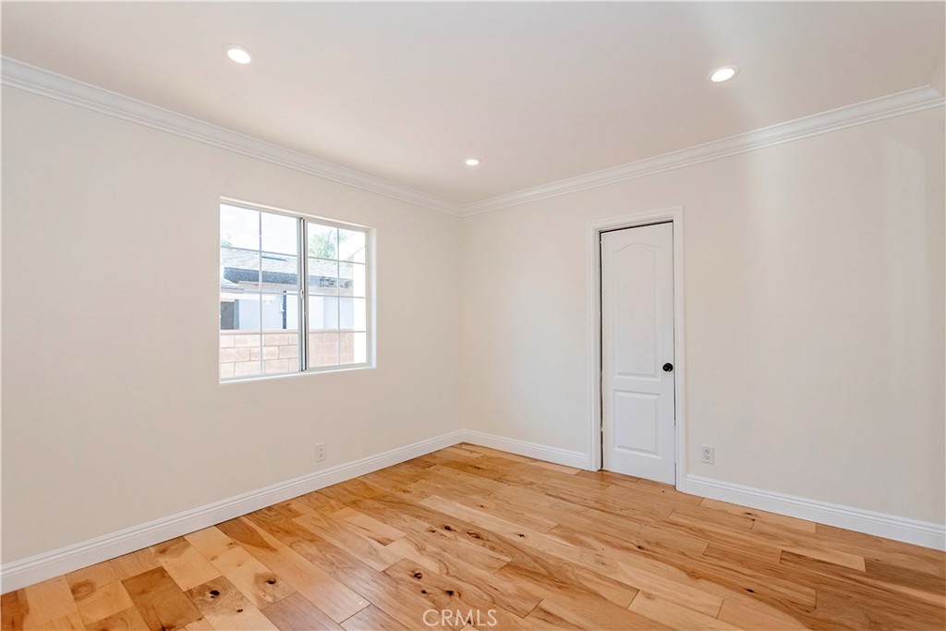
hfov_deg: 100.4
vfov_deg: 77.3
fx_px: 394
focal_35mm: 15
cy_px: 316
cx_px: 473
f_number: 7.1
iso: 400
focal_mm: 10
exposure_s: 1/250
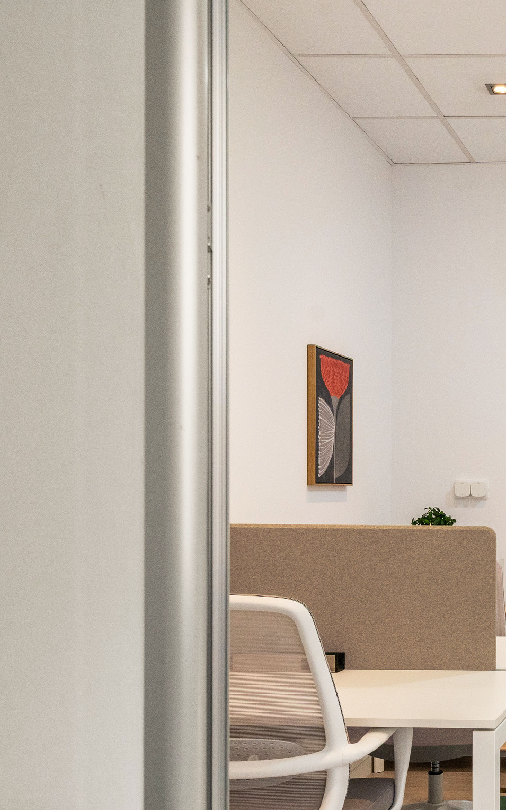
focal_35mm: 44
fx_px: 971
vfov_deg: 44.8
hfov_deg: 25.1
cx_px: 665
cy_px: 523
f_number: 8
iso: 500
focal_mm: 22
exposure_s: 1/80
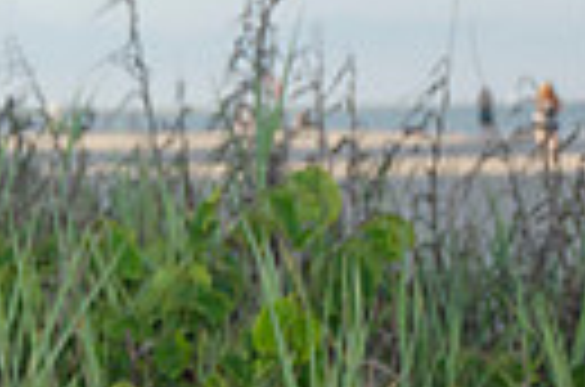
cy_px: 400
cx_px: -477
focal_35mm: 235
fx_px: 3809
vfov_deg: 5.8
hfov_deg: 8.4
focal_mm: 35
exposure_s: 1/250
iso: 100
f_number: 5.6
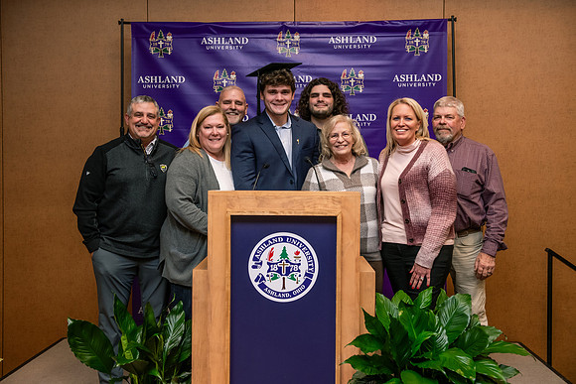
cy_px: 192
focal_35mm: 40
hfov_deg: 48.4
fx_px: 640
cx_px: 288
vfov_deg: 33.4
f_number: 4
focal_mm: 40
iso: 1600
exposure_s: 1/160
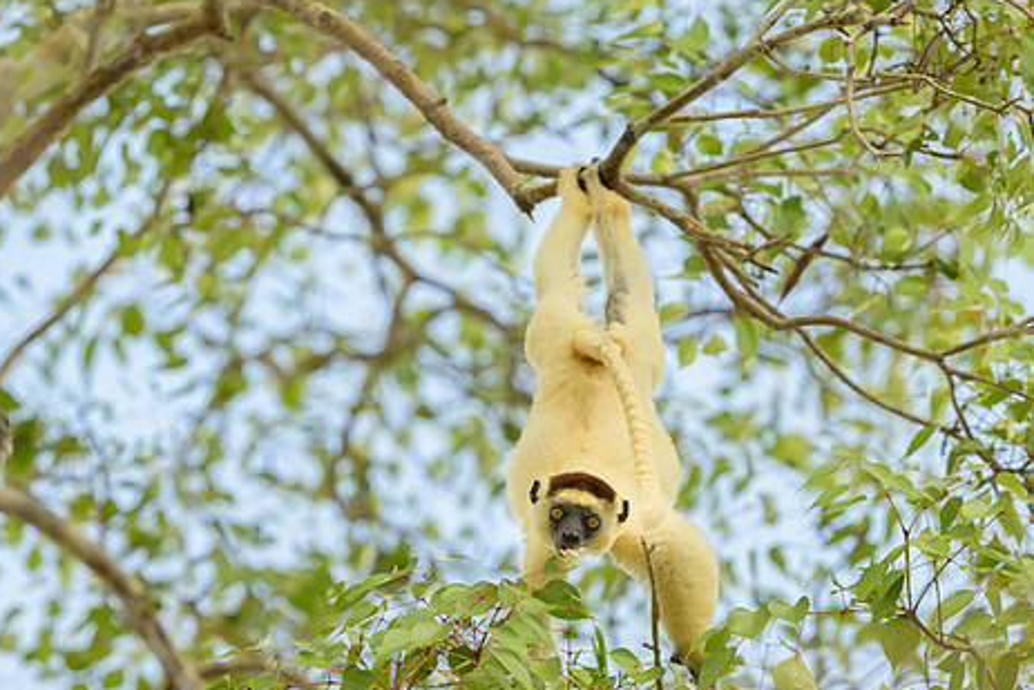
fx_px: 17180
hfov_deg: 3.4
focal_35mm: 598
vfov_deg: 2.3
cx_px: 514
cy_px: 506
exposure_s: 1/1250
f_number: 4
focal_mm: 400
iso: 800
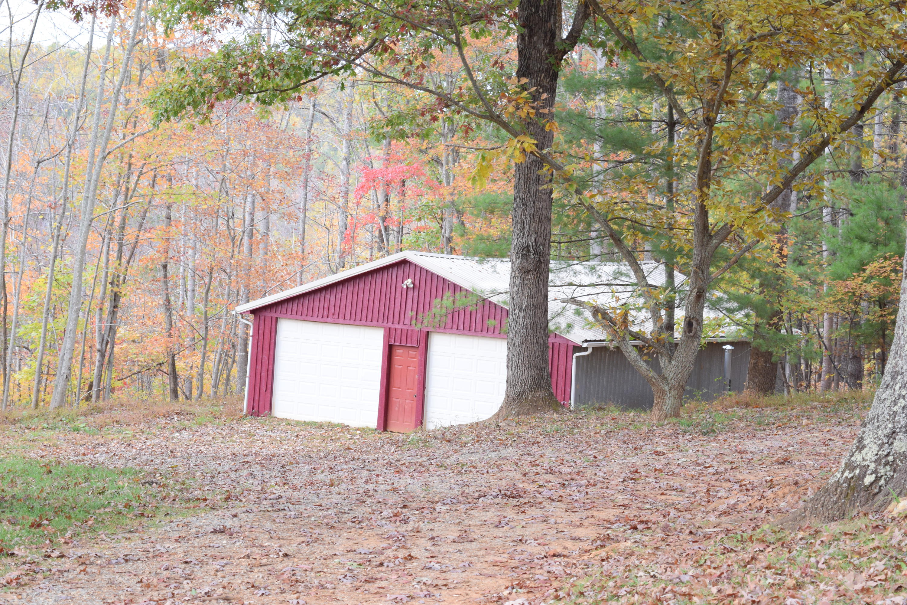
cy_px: 302
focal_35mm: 82
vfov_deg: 16.6
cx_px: 454
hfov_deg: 24.6
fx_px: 2078
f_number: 5.6
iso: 400
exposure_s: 1/125
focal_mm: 55
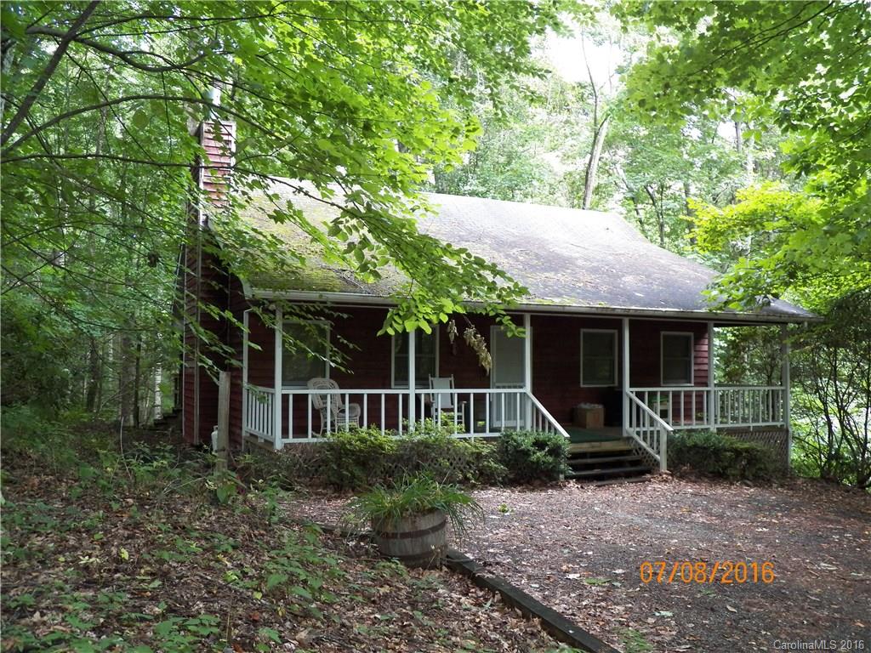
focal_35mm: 31
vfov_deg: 45.4
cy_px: 326
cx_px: 436
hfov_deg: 58.4
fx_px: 780
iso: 200
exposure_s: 1/30
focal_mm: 5.5
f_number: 2.8
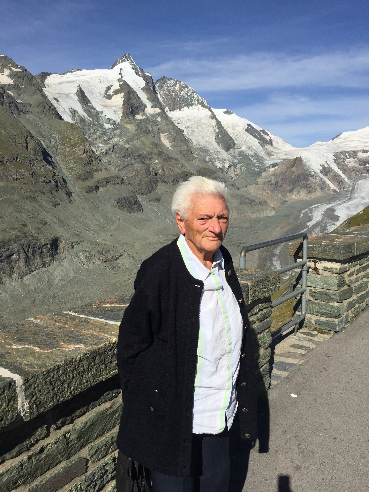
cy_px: 246
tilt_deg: -6.2
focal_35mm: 29
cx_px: 184
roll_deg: +0.1
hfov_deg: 48.2
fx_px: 412
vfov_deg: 61.7
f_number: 2.2
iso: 32
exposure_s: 1/3968
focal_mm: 4.15
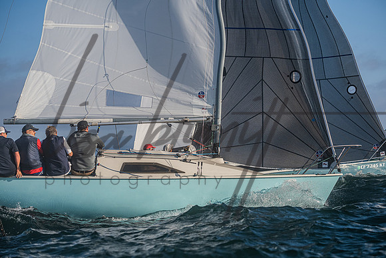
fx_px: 1072
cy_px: 129
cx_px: 193
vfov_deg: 13.7
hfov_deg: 20.4
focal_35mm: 100
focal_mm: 100
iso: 400
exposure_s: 1/3200
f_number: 6.3
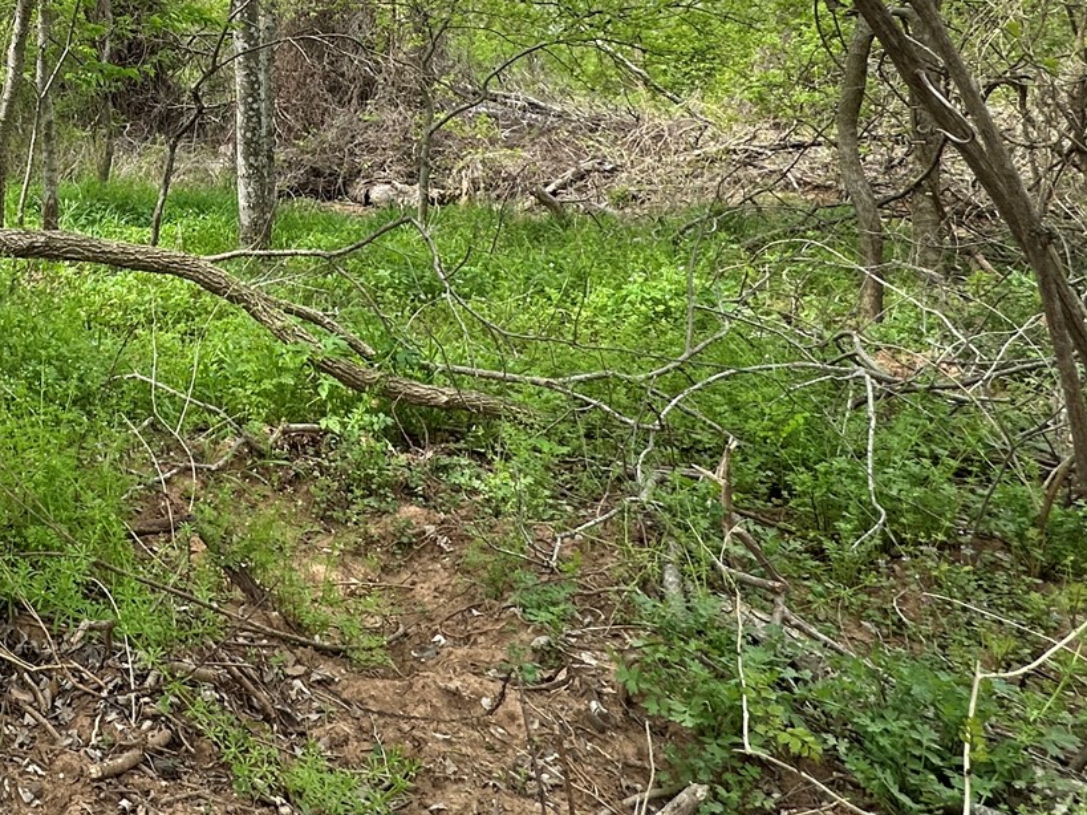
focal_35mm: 35
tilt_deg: +3.5
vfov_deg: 37.2
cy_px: 36
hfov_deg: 45.0
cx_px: 11
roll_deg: -0.2
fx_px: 1099
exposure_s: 1/643
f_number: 2.2
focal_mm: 2.22
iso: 40
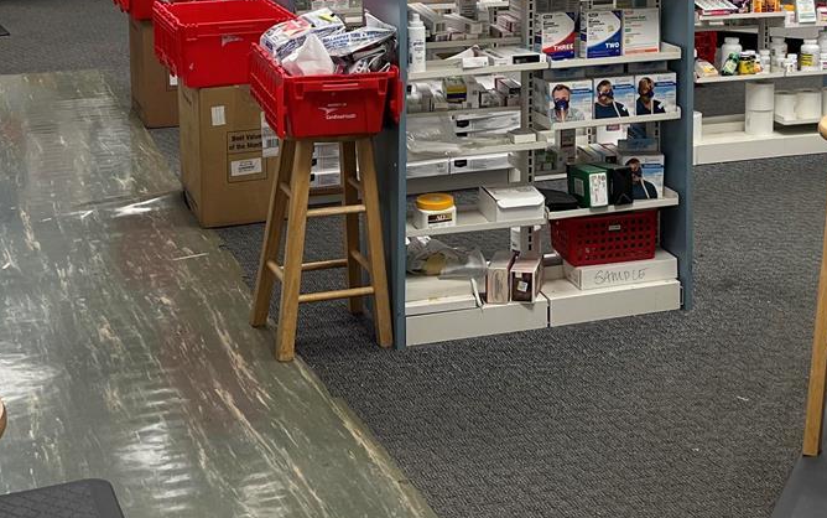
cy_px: -37
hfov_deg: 30.8
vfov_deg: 19.0
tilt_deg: -6.2
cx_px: 566
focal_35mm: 66
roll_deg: -0.5
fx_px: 1488
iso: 64
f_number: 1.5
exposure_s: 1/62
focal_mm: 5.7
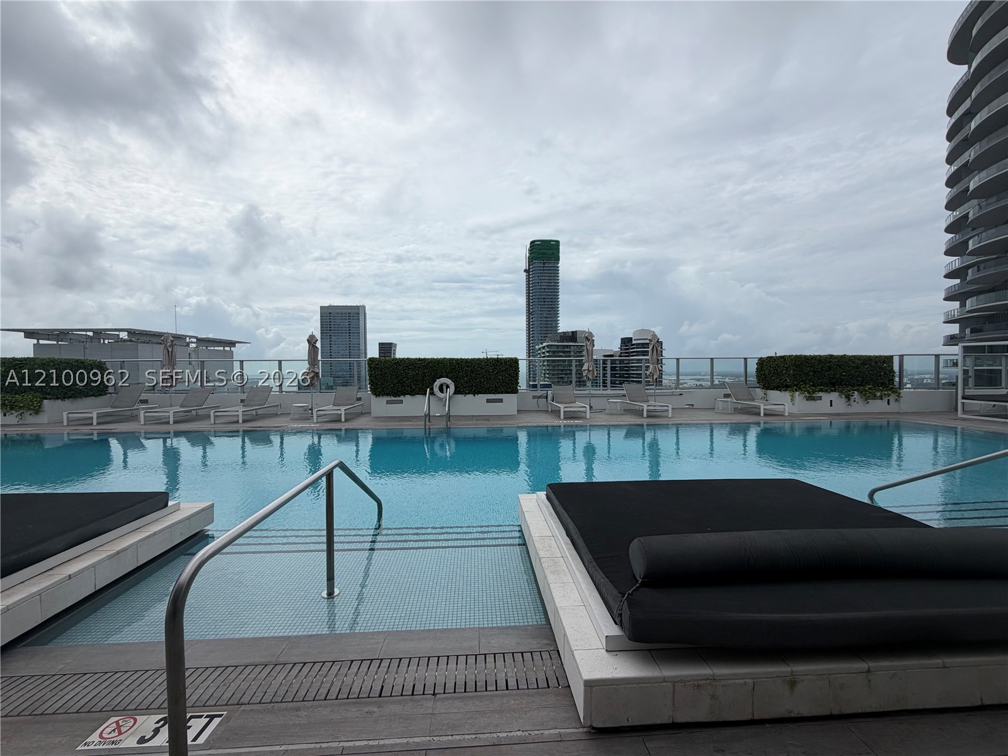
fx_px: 408
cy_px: 378
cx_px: 504
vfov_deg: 85.7
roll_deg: +1.1
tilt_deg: -1.1
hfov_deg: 102.1
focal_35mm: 14
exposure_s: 1/2024
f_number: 2.2
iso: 20
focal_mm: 2.22
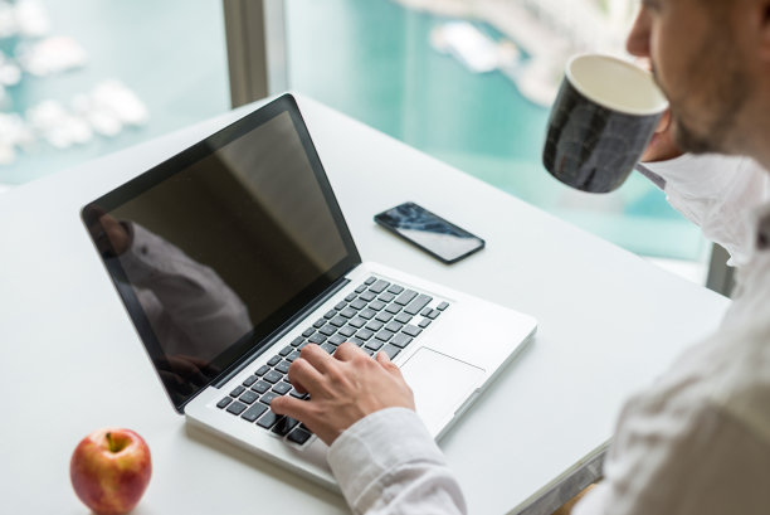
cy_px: 258
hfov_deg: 39.6
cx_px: 385
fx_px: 1070
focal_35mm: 50
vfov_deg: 27.0
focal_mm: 50
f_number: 2.8
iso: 100
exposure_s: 1/125
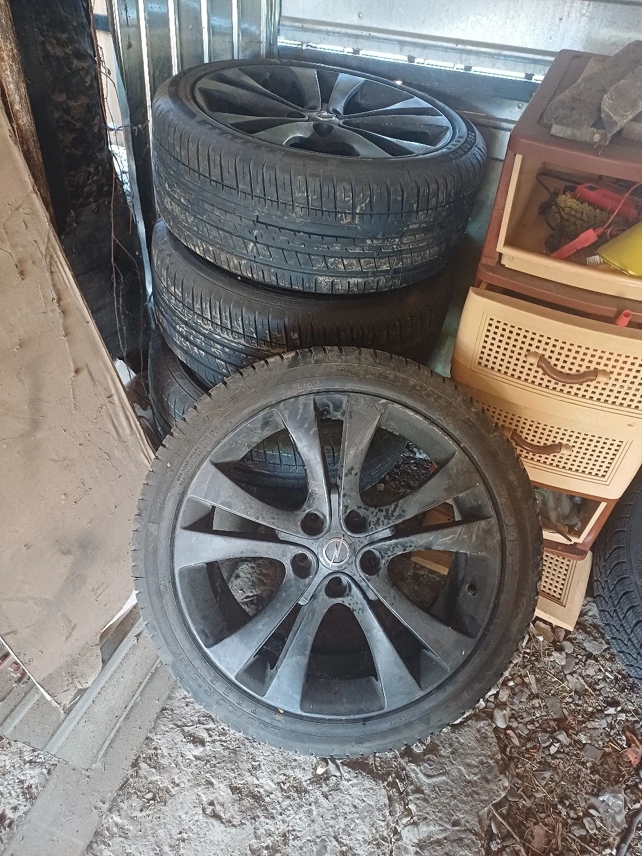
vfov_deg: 69.4
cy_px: 428
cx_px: 321
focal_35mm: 25
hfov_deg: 54.9
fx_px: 618
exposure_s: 1/25
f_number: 1.8
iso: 500
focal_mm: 4.65
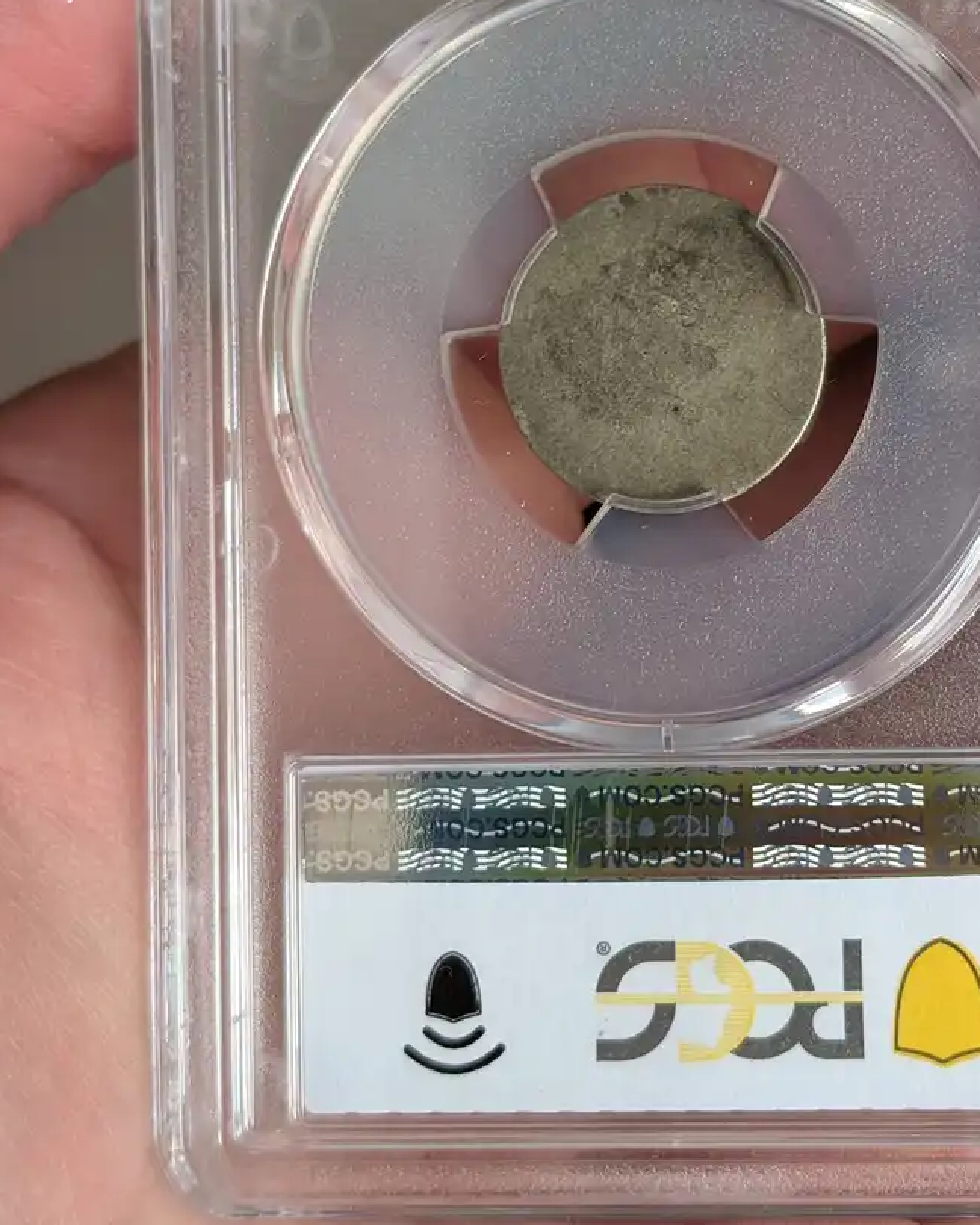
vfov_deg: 26.7
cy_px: 487
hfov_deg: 21.5
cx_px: 646
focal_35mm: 71
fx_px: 2574
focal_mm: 6.9
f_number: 1.68
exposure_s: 1/120
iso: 122
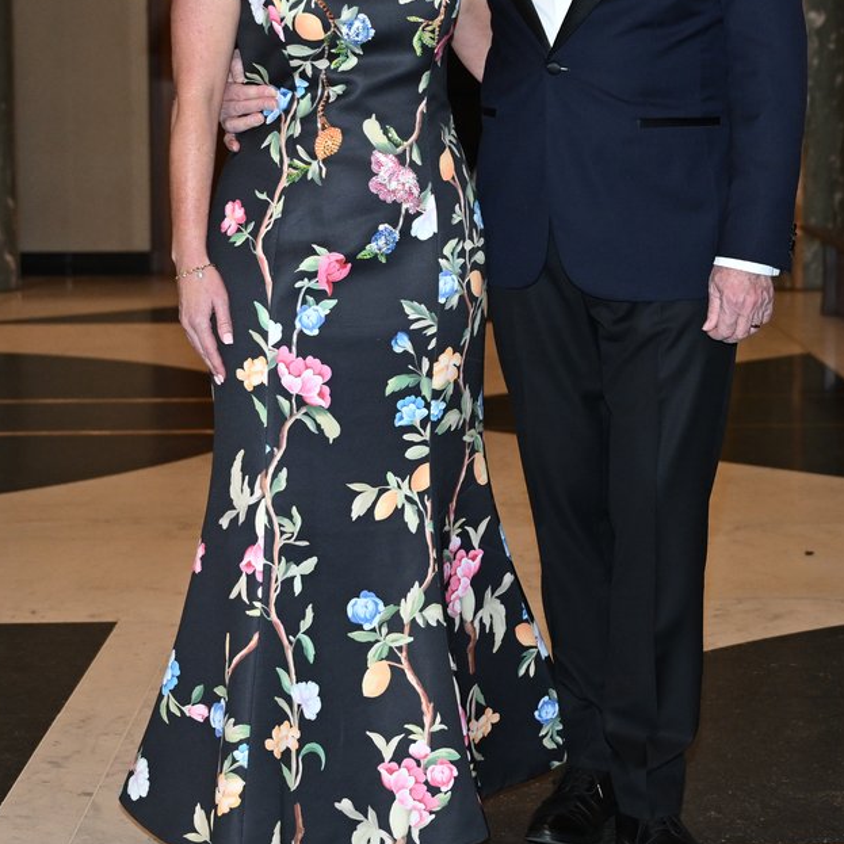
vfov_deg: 31.3
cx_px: 490
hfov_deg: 31.7
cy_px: 240
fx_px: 1485
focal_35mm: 54
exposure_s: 1/250
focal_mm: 32.5
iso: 1000
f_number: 3.2
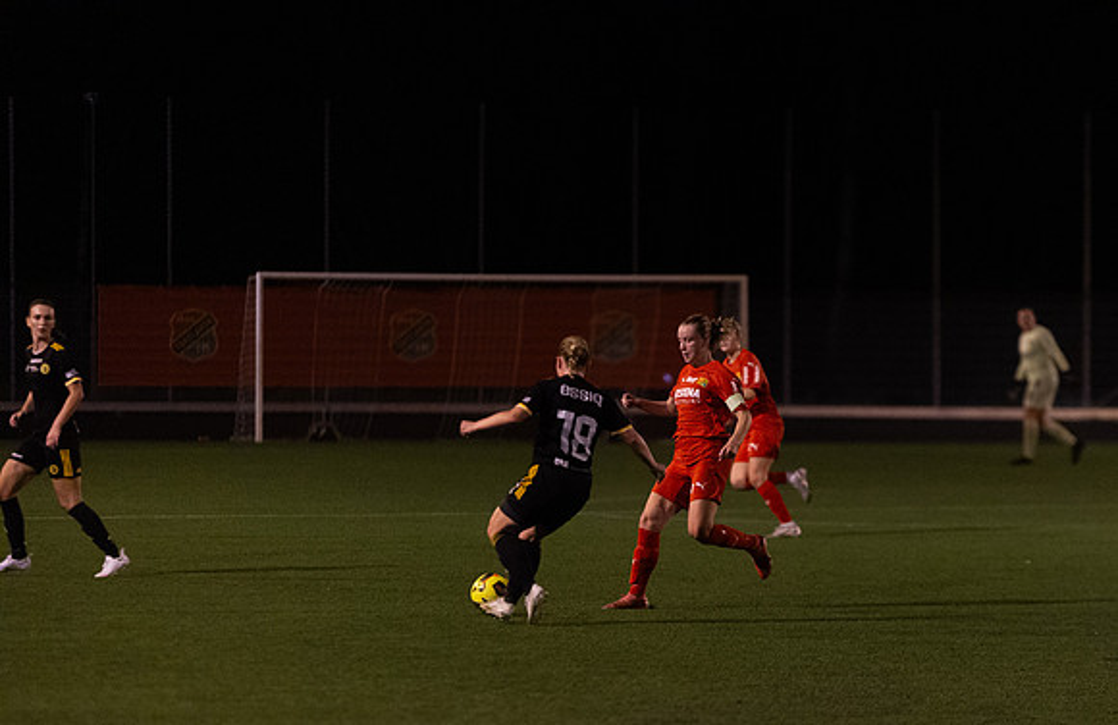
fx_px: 7624
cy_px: 457
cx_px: 687
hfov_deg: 8.4
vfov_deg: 5.4
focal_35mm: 248
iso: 6400
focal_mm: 200
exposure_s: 1/640
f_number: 2.8
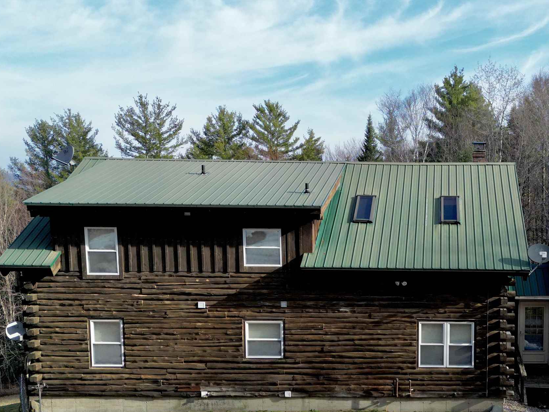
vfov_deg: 32.5
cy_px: 283
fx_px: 698
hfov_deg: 41.1
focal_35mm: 44
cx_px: 441
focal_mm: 6.72
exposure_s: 1/1500
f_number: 1.7
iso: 140
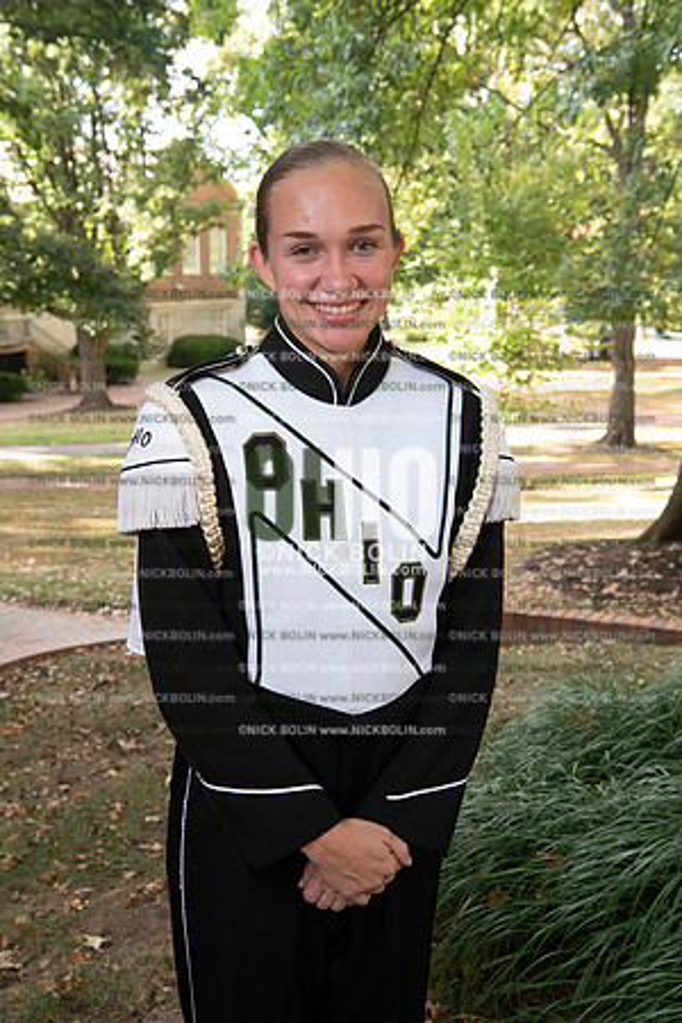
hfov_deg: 28.1
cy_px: 512
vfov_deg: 41.1
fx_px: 1364
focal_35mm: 48
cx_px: 341
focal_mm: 48
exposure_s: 1/100
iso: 800
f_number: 8
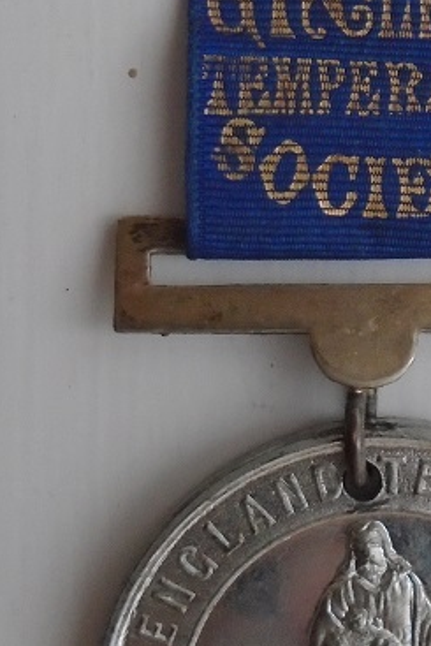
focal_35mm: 70
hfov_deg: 19.3
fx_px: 1256
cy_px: 264
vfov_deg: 28.8
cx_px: 336
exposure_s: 1/30
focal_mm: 4.6
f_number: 3.2
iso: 320
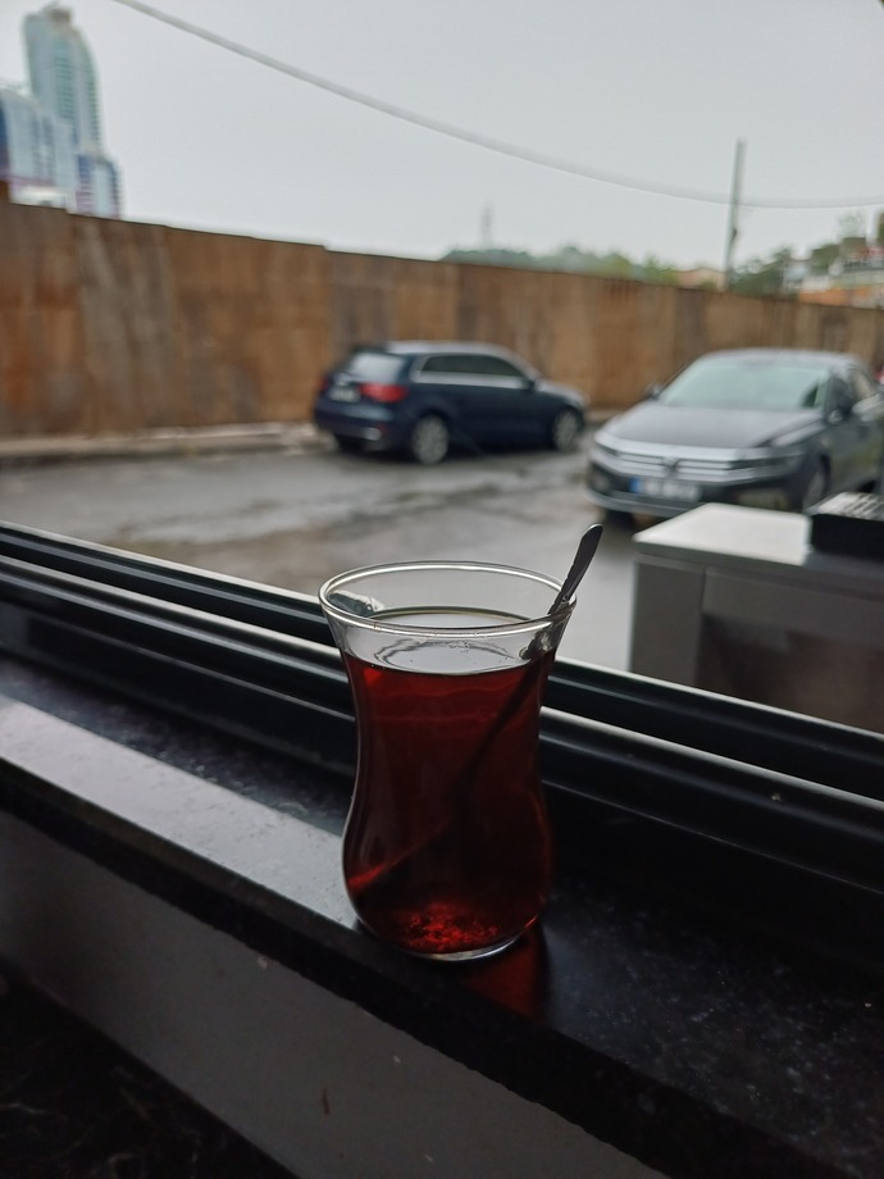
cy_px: 590
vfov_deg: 69.4
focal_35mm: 25
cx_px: 442
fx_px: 851
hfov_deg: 54.9
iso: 64
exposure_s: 1/50
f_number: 1.8
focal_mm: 4.65
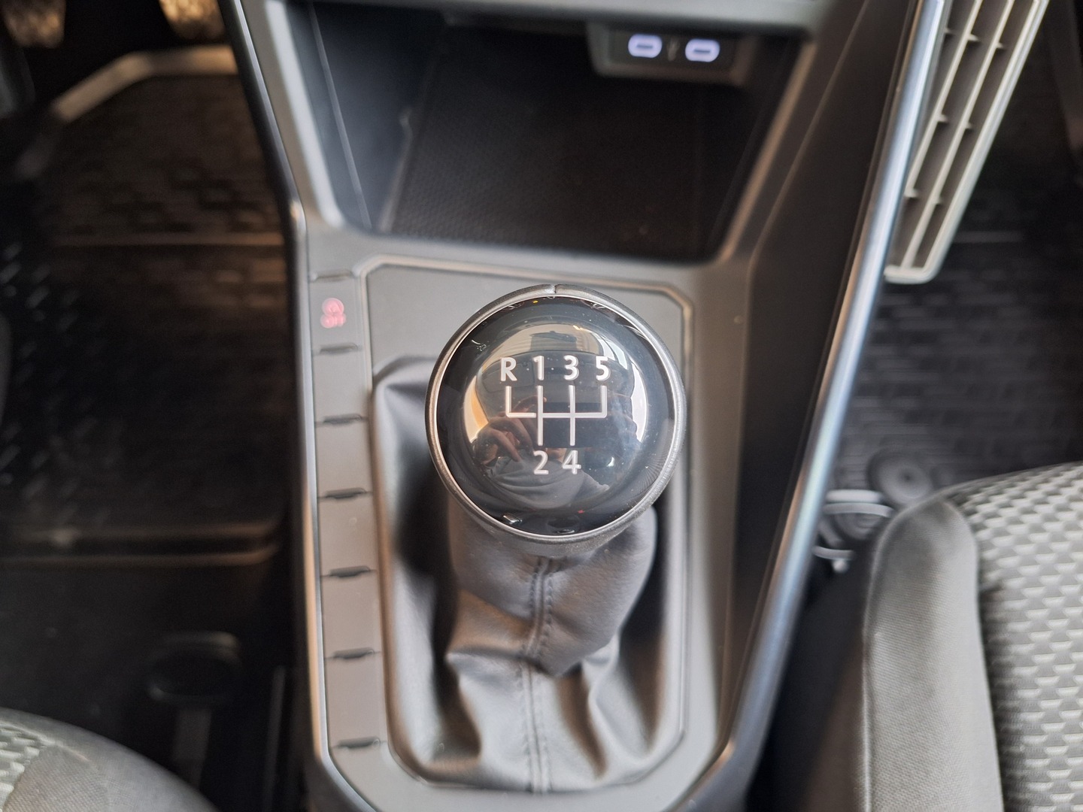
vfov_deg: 58.9
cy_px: 406
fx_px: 720
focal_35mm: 23
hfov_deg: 73.9
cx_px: 542
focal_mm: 5.54
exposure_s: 1/20
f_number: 1.8
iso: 400
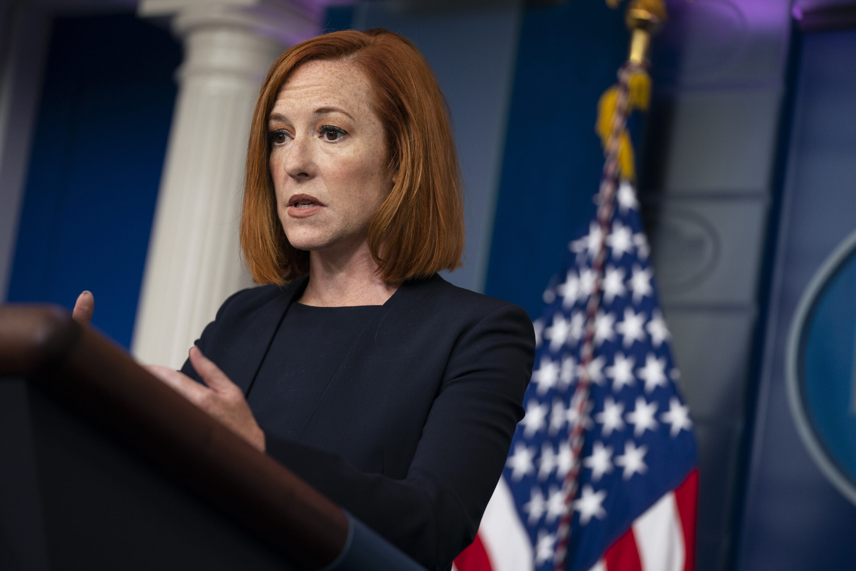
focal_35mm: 123
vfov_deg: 11.1
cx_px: 428
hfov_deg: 16.7
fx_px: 2925
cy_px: 286
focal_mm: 123
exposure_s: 1/500
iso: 1000
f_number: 2.8
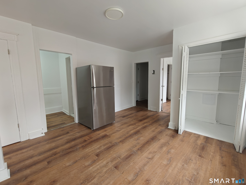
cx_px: 123
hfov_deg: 98.2
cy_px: 92
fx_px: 107
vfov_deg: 81.7
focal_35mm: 15
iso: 800
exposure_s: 1/120
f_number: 2
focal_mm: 2.3
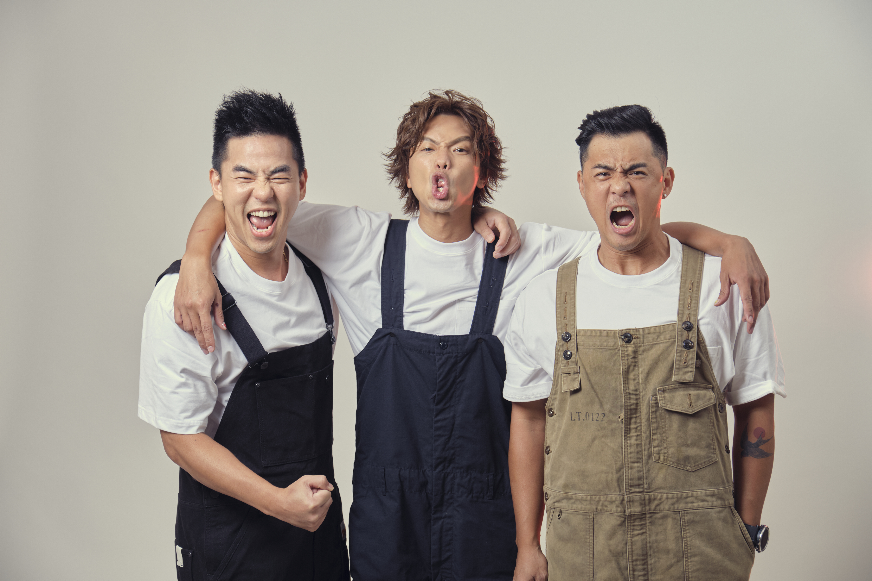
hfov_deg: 27.7
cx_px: 436
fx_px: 1768
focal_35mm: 73
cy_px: 290
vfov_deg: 18.7
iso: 320
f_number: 4
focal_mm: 48.5
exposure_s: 1/125
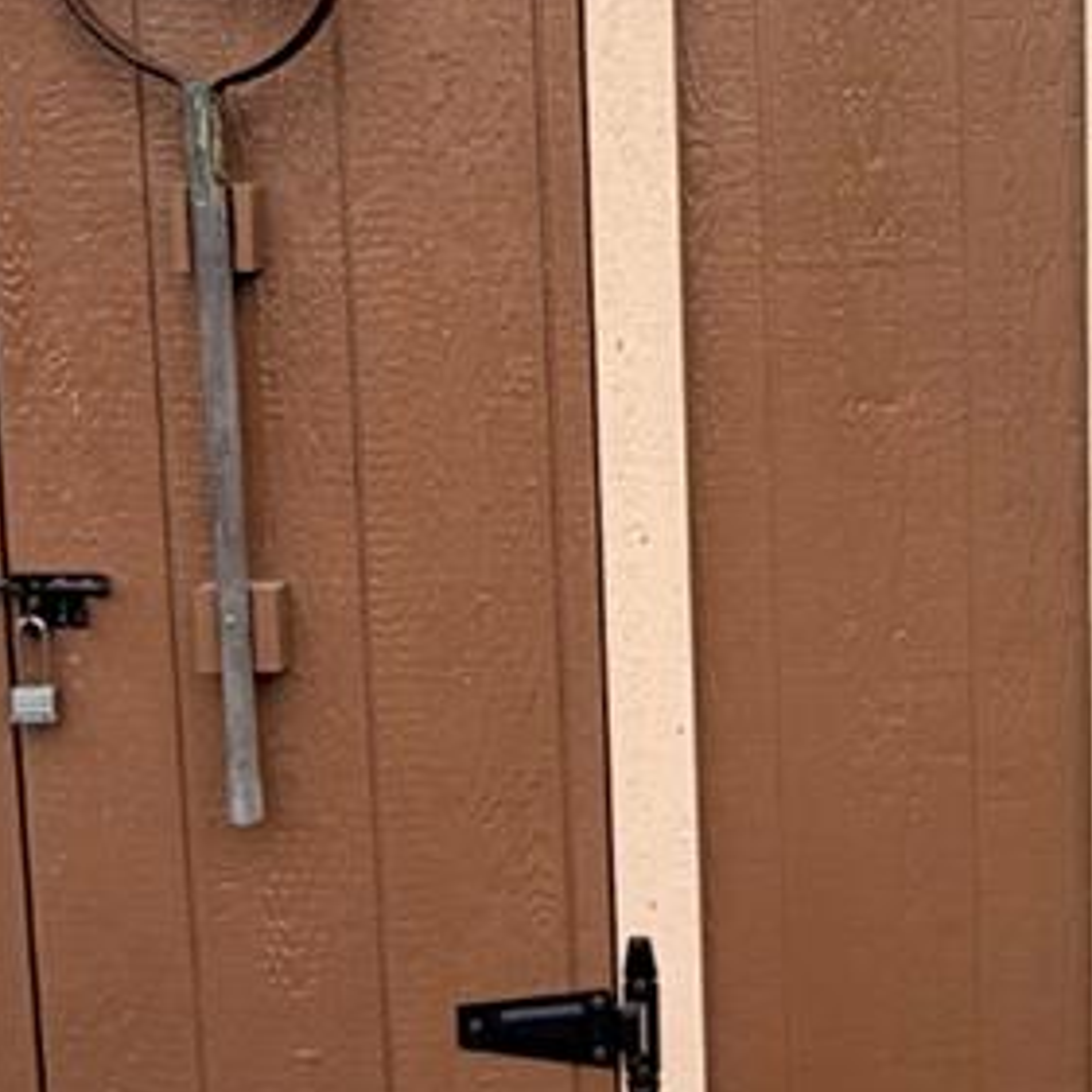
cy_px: 445
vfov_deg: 26.1
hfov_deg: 25.7
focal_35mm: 66
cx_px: 853
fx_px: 2356
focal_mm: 2.22
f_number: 2.2
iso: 40
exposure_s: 1/770
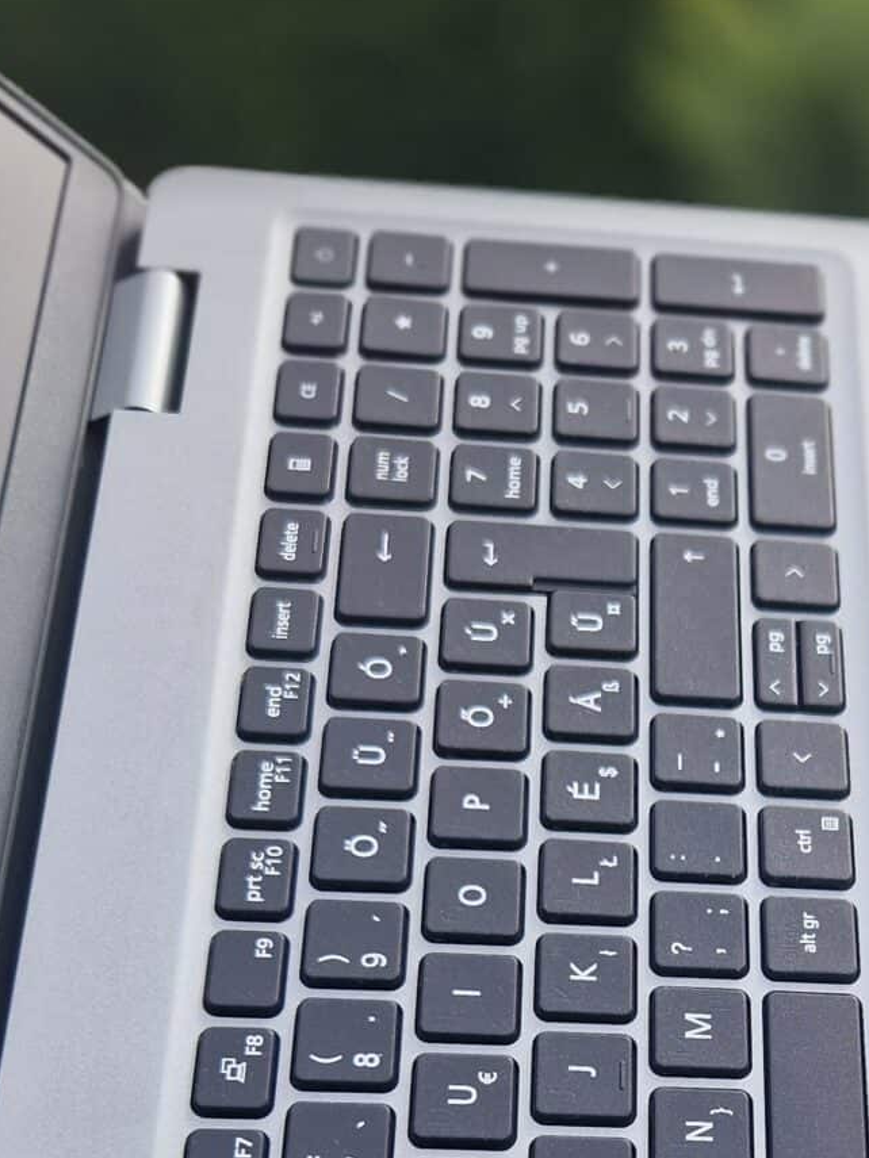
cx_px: 753
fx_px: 1841
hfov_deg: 25.9
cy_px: 1116
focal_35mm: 55
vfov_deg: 32.5
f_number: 1.8
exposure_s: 1/1204
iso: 50
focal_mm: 5.4
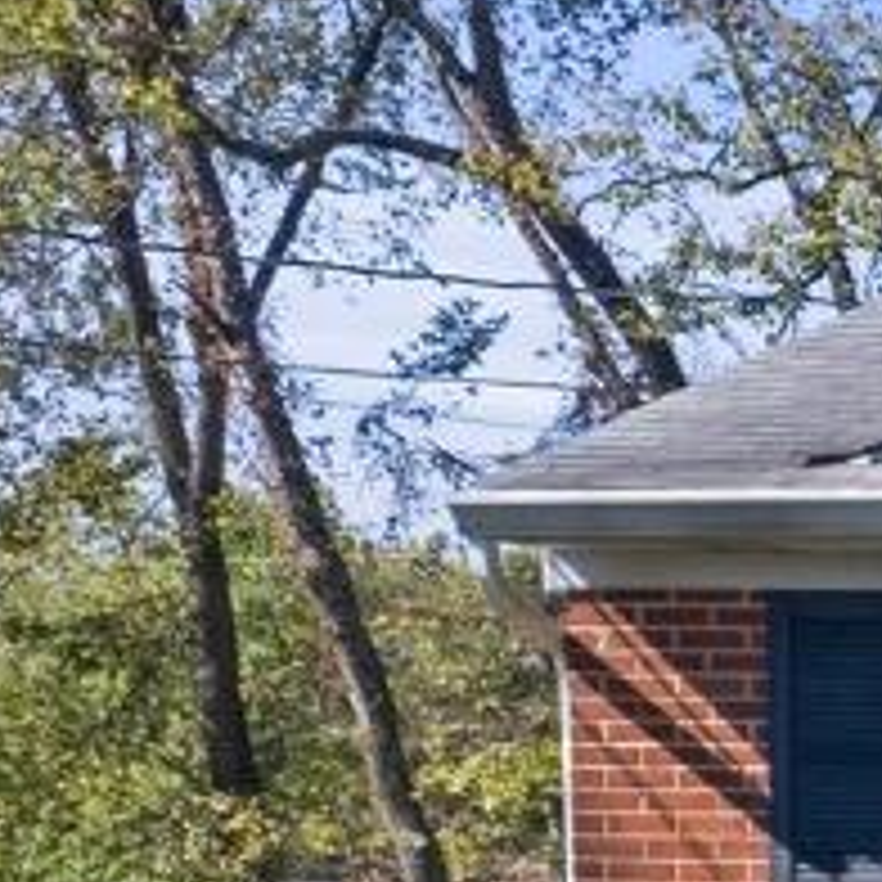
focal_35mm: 143
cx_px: 3213
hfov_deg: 8.4
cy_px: 884
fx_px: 4122
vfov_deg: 12.1
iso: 100
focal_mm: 8.38
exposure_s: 1/1000
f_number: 2.8
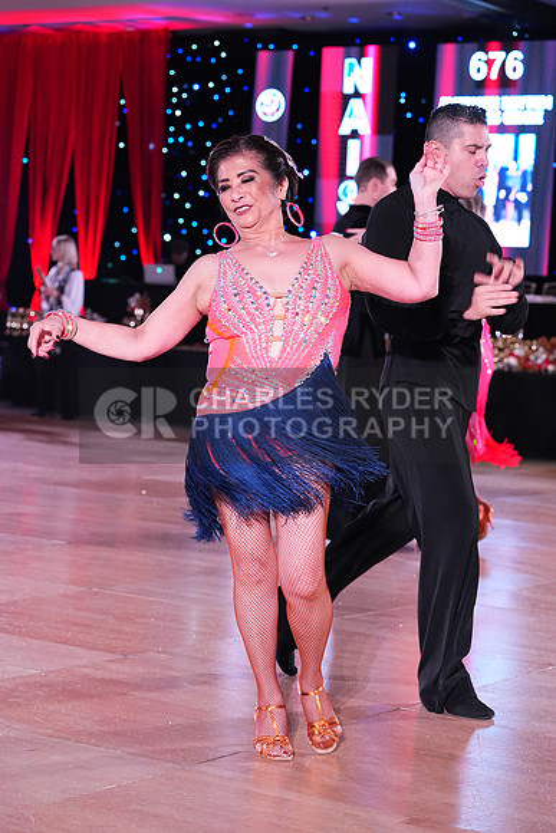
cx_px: 278
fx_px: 1806
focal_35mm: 78
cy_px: 416
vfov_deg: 26.0
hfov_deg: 17.5
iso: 6400
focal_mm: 78
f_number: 5
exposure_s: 1/320
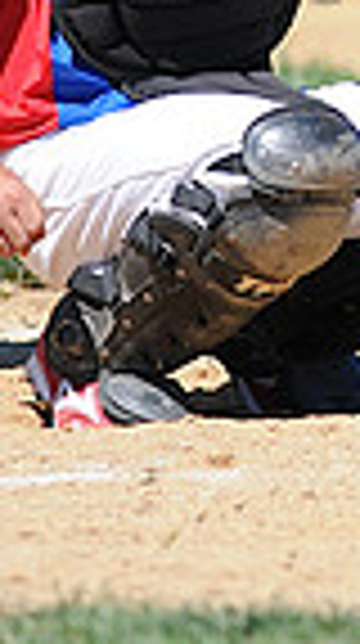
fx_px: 25323
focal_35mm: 1486
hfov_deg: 0.8
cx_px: 565
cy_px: -198
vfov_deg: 1.5
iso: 200
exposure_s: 1/1600
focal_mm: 300
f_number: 4
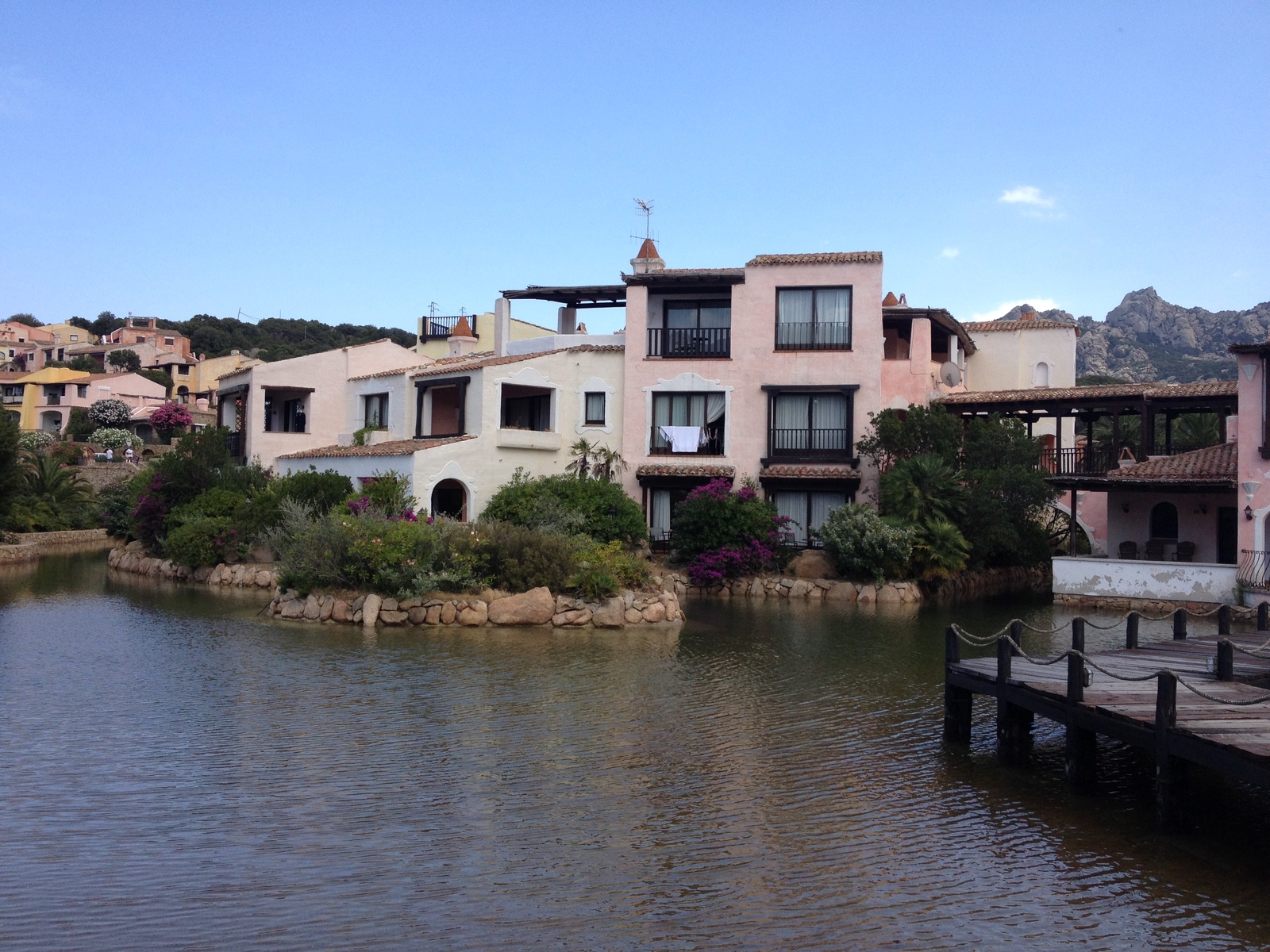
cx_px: 635
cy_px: 476
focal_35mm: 35
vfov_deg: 40.7
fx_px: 1284
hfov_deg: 52.6
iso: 50
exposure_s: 1/812
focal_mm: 4.28
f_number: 2.4
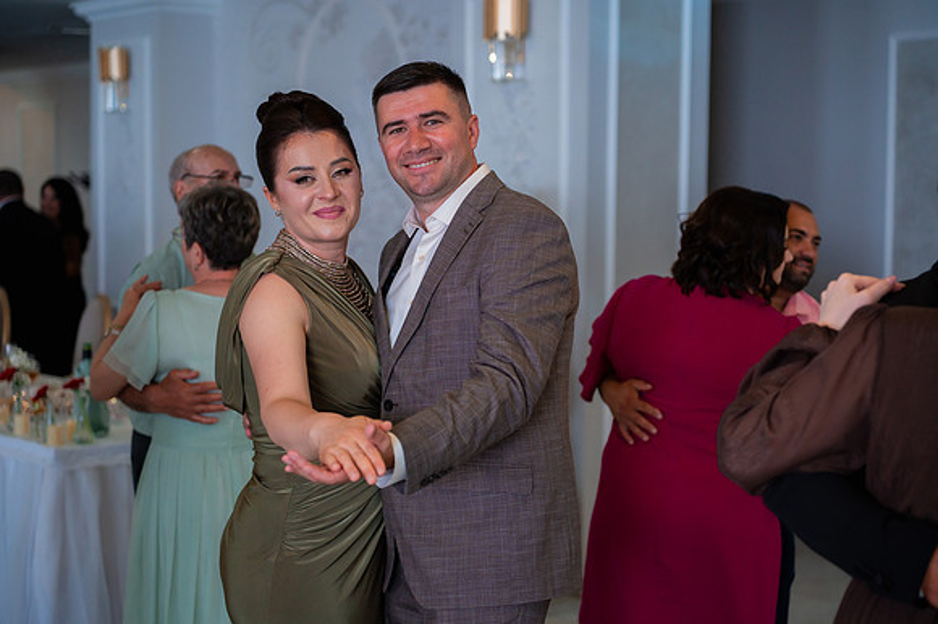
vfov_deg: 20.3
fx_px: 1745
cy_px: 312
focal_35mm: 67
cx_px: 469
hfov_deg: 30.1
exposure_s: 1/320
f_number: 2.8
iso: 2500
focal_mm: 67
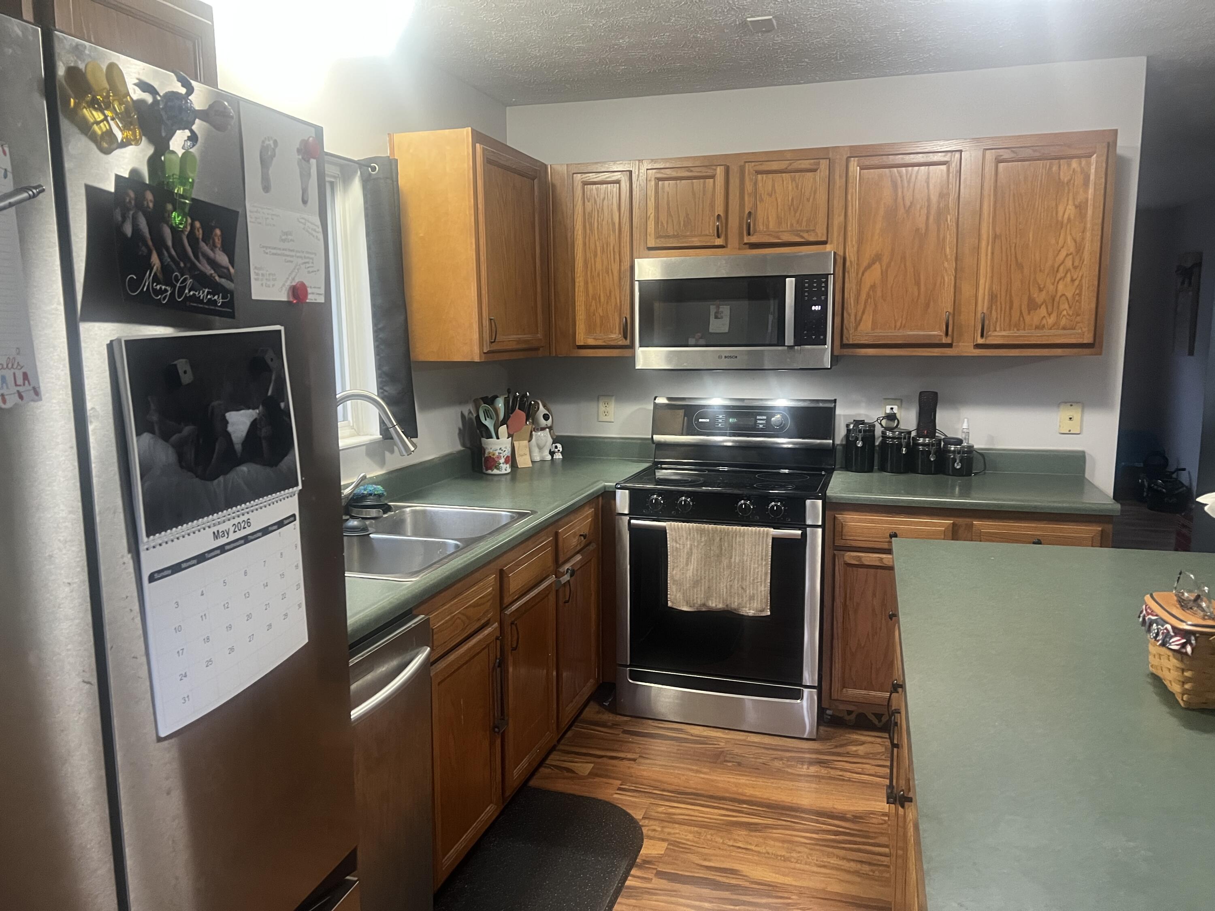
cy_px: 456
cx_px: 608
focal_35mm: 26
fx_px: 913
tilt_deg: -9.7
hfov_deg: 67.3
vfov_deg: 53.1
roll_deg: +0.7
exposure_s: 1/60
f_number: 1.5
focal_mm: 5.7
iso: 400
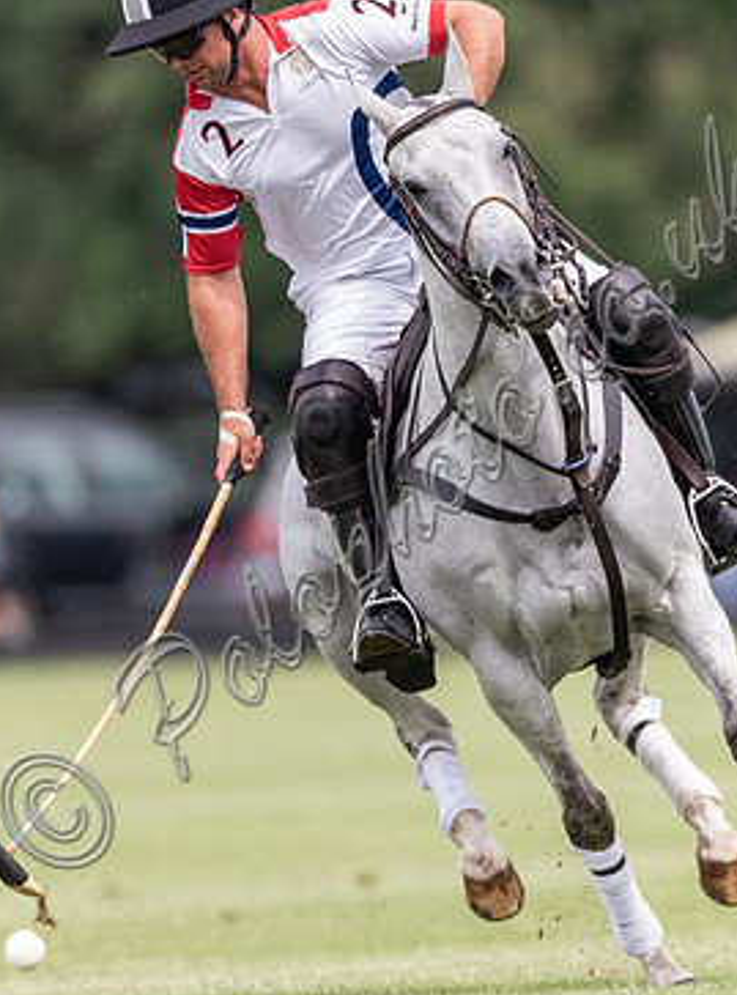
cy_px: 504
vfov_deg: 2.2
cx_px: 519
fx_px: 25661
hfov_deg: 1.6
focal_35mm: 897
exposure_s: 1/3200
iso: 800
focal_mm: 500
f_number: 4
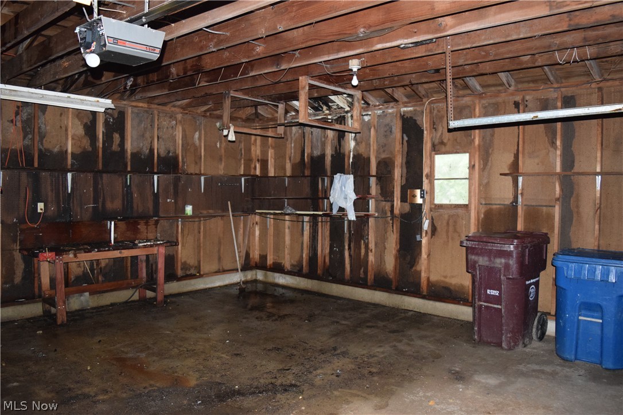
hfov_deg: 67.4
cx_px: 312
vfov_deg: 47.9
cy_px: 208
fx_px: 467
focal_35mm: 27
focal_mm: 18
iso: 3200
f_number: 3.5
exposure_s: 1/60
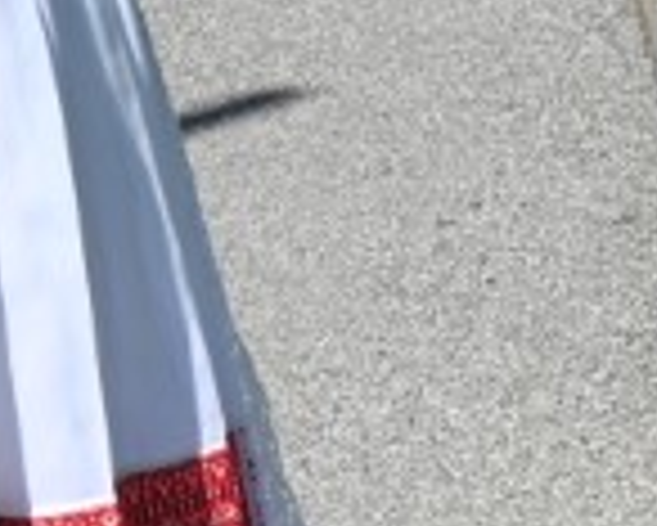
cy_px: -436
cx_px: 1917
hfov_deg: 6.8
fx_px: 5020
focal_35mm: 258
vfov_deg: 5.9
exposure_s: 1/500
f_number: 8
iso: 100
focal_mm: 35
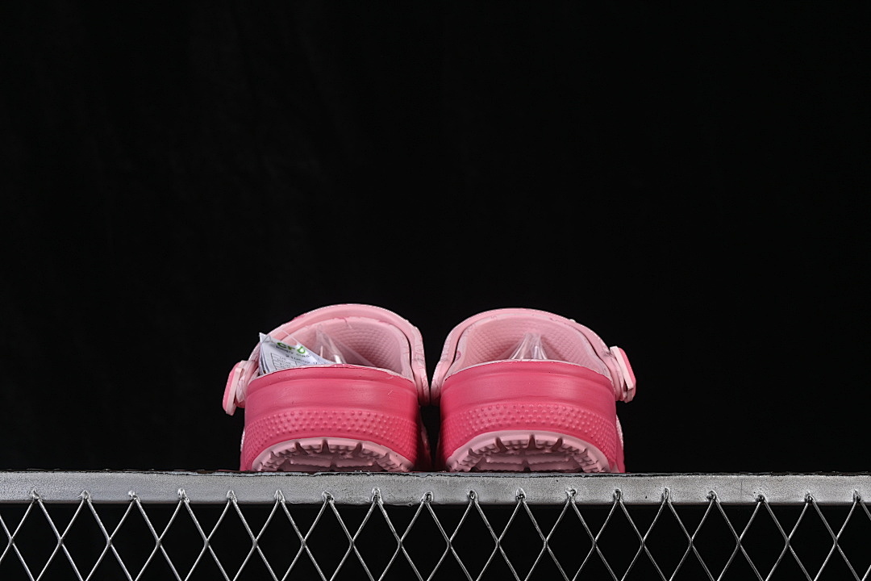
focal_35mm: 75
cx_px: 436
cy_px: 290
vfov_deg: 18.2
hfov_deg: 27.0
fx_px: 1814
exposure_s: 1/80
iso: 160
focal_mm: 50
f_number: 8
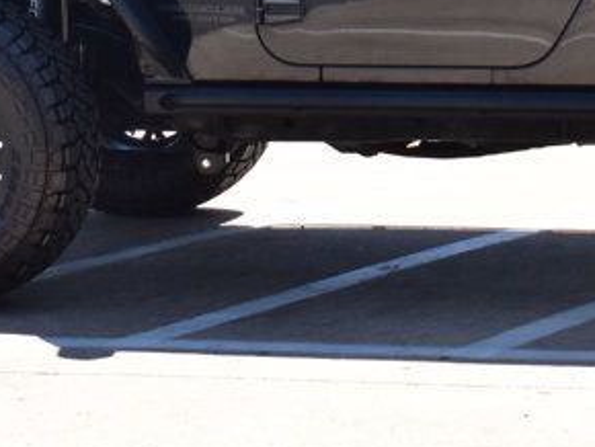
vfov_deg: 8.0
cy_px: -219
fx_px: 3148
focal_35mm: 183
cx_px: 634
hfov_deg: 10.7
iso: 400
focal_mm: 36
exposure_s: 1/320
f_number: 10
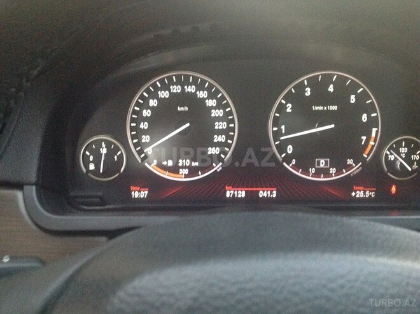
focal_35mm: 35
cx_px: 210
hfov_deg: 52.7
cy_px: 157
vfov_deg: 40.6
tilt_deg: -20.4
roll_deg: -0.5
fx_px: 424
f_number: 2.4
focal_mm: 4.28
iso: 640
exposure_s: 1/15
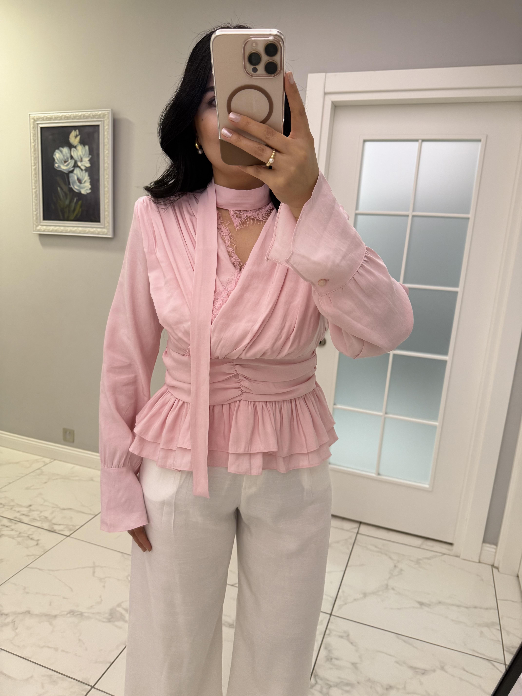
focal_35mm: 24
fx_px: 483
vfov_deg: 71.6
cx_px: 261
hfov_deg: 56.8
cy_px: 348
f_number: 1.78
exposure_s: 1/50
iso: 250
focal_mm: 6.76
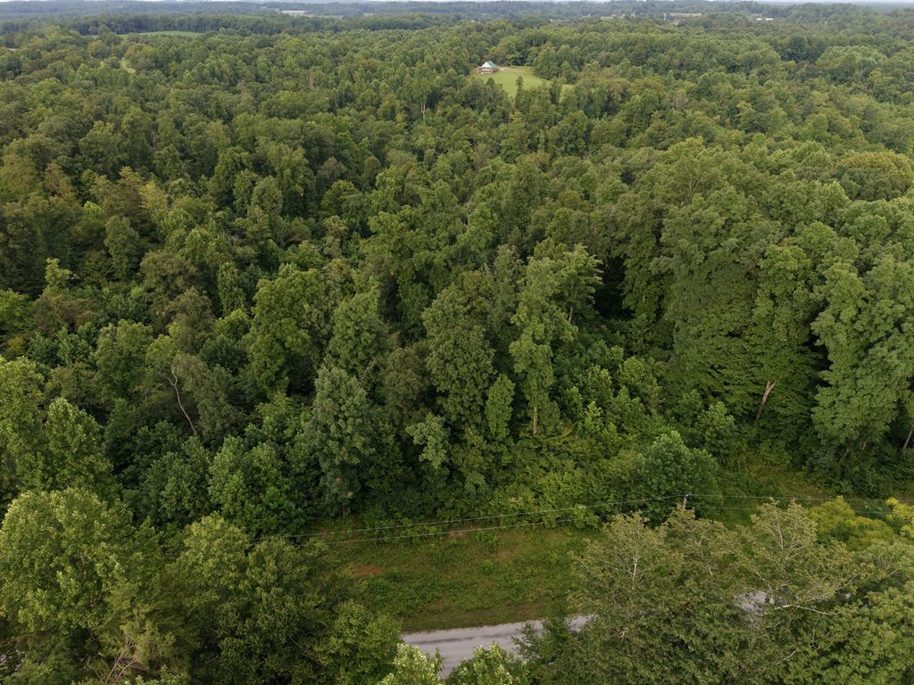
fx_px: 634
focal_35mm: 24
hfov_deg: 71.6
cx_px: 457
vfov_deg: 56.8
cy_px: 342
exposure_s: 1/400
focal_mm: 8.67
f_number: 1.8
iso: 100
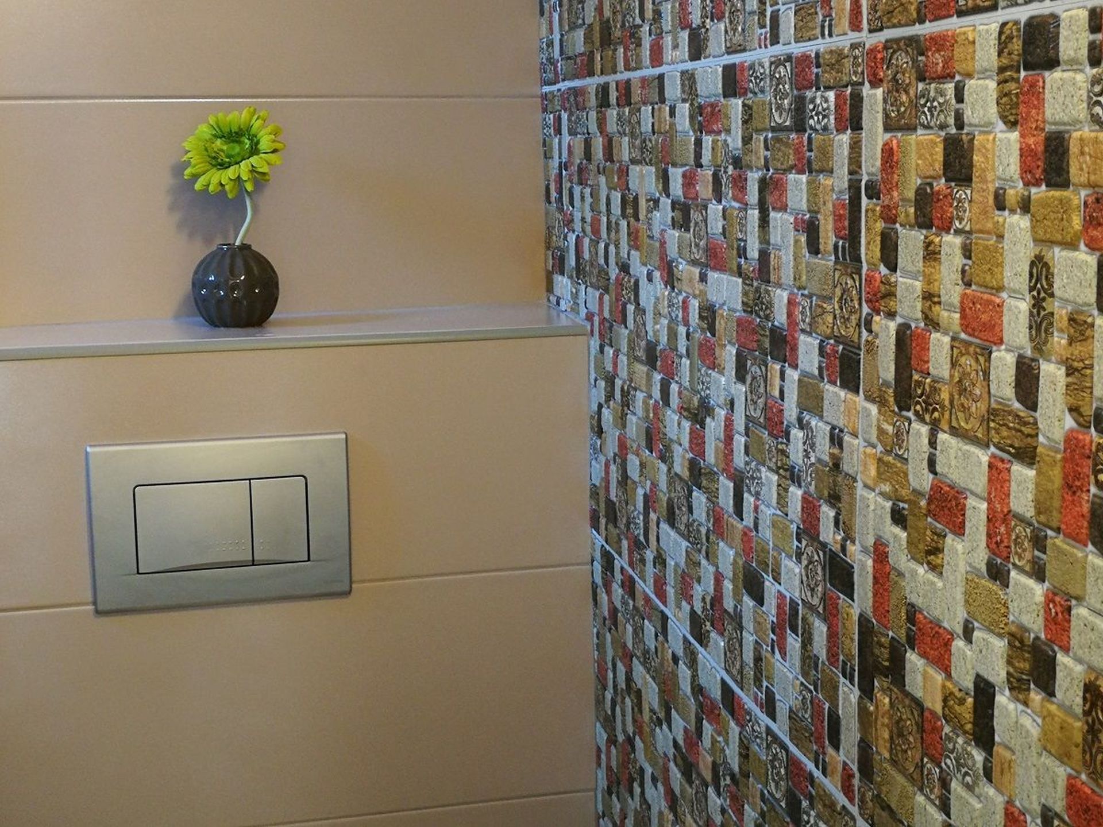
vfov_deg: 30.3
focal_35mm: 48
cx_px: 552
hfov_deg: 39.7
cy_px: 414
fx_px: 1529
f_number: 2.2
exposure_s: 1/30
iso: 400
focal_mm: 3.95
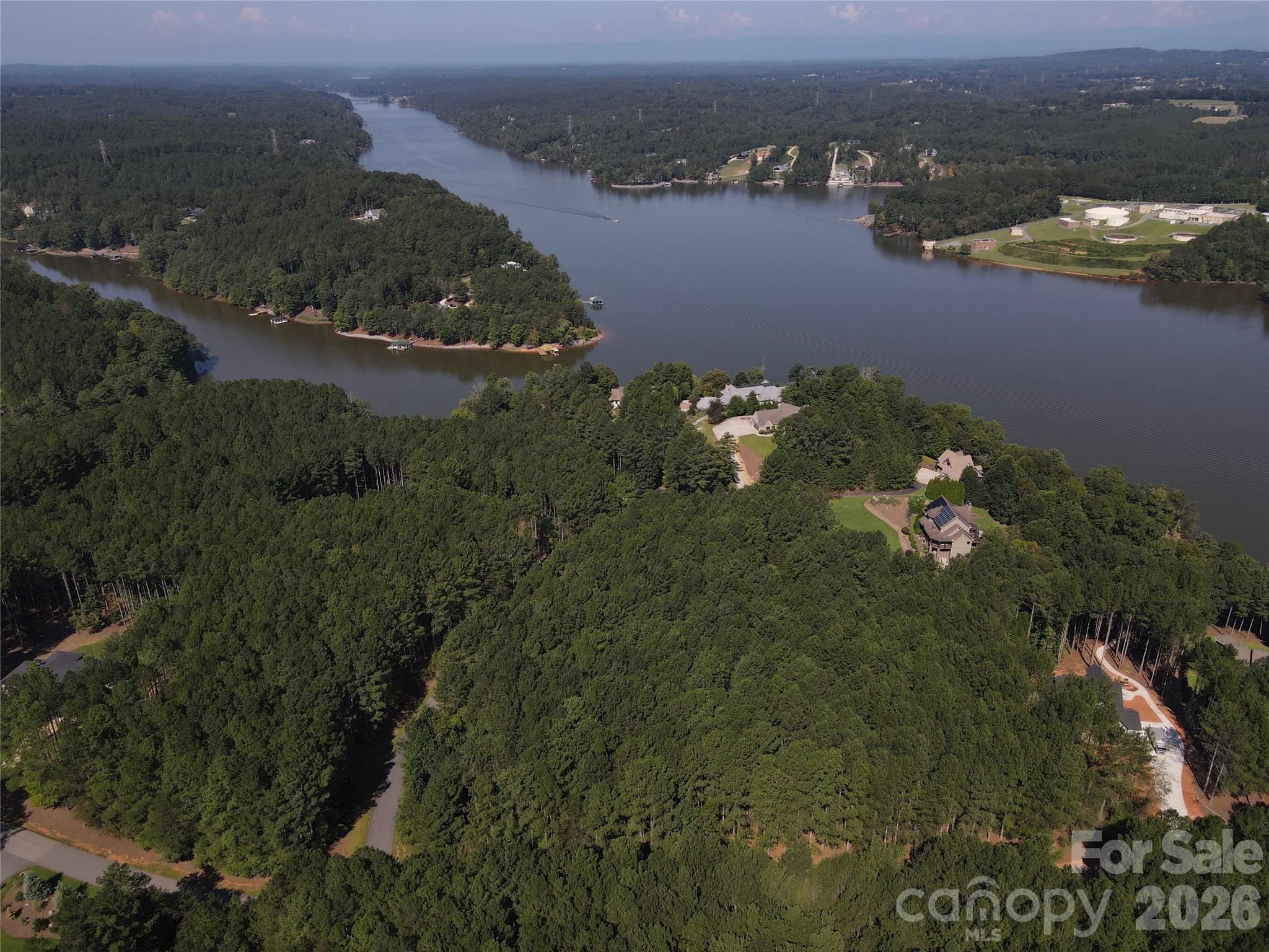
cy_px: 476
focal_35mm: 24
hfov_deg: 71.6
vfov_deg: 56.8
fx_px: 880
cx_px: 634
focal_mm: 4.5
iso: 100
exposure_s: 1/1000
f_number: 2.8
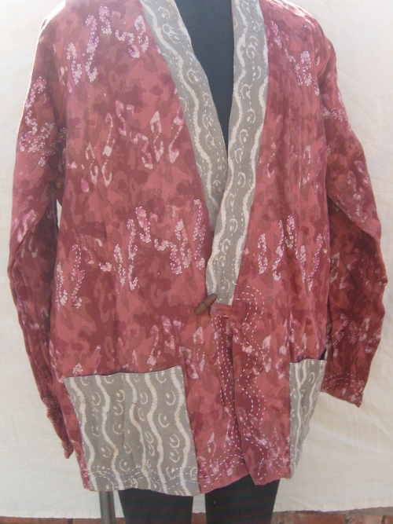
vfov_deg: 52.6
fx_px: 530
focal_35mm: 35
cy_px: 262
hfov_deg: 40.7
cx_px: 196
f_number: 7.1
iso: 80
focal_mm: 5.8
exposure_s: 1/90
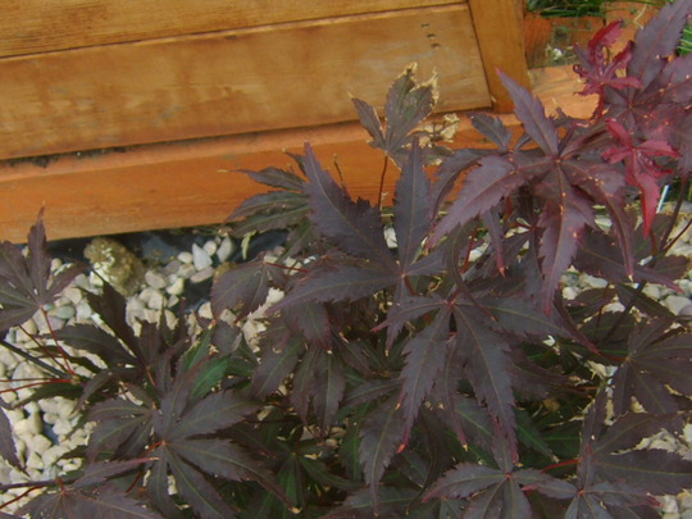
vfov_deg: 37.7
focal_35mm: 38
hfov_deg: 49.0
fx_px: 760
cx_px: 346
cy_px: 260
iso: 50
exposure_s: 1/160
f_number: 3.2
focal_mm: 7.8
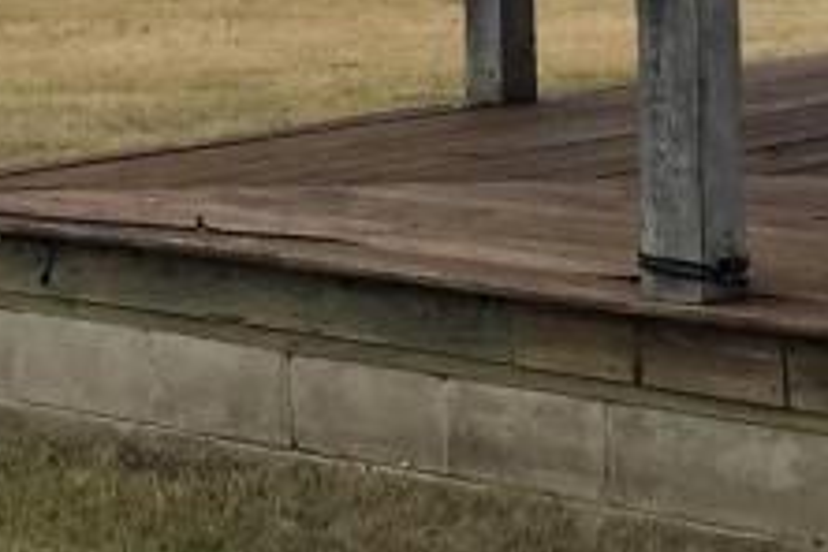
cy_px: -518
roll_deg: -1.6
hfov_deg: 14.7
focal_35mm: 139
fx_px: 3197
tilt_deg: +4.7
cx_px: 297
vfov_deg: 9.3
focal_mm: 4.15
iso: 32
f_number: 2.2
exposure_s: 1/879
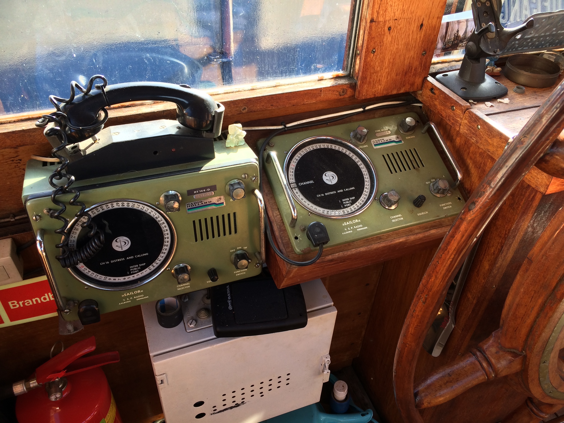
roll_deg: -4.0
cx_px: 282
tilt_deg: -43.3
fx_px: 472
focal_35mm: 29
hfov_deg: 61.7
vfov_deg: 48.2
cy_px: 212
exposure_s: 1/100
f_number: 2.2
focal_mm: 4.15
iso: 40
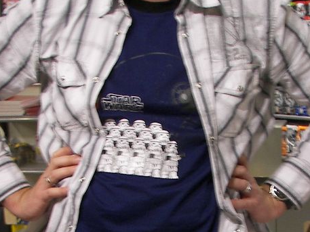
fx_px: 914
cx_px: 198
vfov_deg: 14.2
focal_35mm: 102
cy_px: 248
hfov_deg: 19.2
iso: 64
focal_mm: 6
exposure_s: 1/30
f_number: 2.8
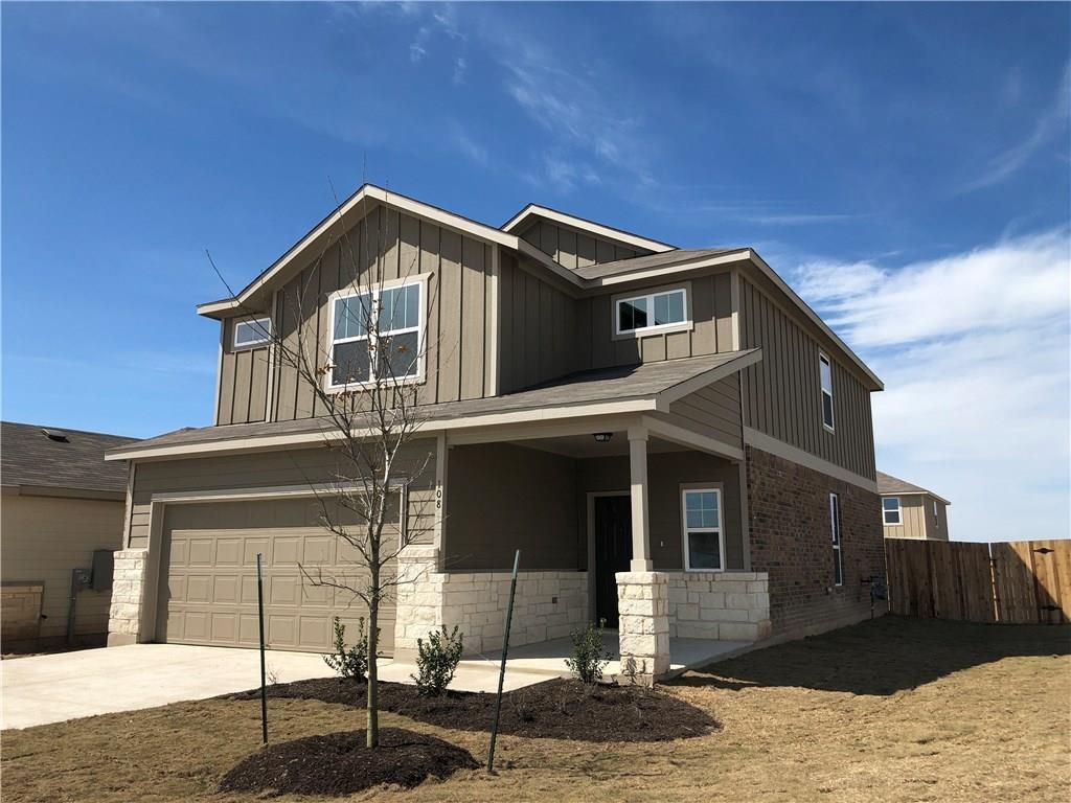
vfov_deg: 49.7
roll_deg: -0.8
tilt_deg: +6.7
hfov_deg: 63.4
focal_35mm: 28
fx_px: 866
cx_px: 536
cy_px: 402
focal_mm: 4
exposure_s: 1/2315
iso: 20
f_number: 1.8
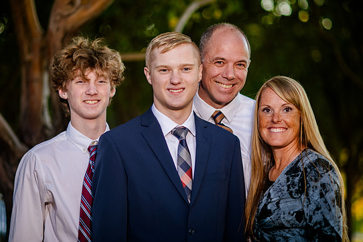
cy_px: 113
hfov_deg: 17.5
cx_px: 170
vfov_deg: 11.7
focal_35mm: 117
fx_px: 1179
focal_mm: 105
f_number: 2
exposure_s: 1/500
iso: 200
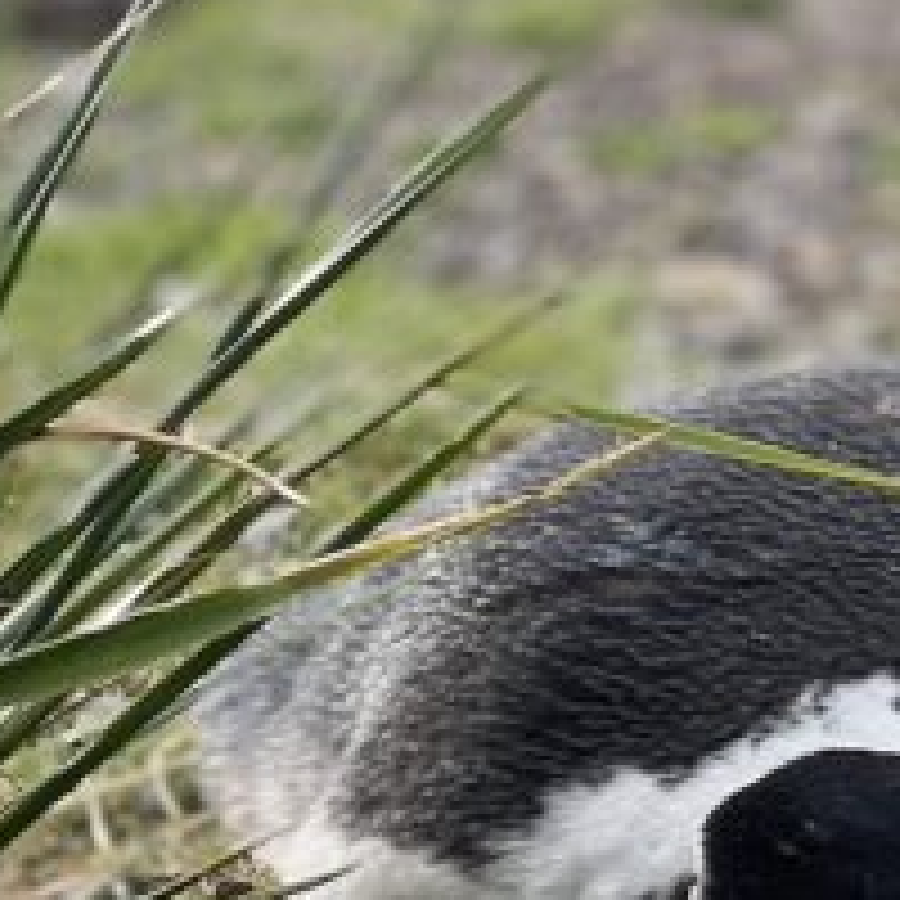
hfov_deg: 7.9
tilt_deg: -8.3
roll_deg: +1.4
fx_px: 6383
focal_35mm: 217
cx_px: 1426
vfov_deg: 8.1
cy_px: 189
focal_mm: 7.5
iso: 32
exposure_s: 1/398
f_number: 2.2
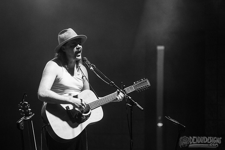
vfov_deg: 5.3
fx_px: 1620
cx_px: 112
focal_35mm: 259
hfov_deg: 7.9
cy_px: 66
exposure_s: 1/250
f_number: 3.2
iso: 2500
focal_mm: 200
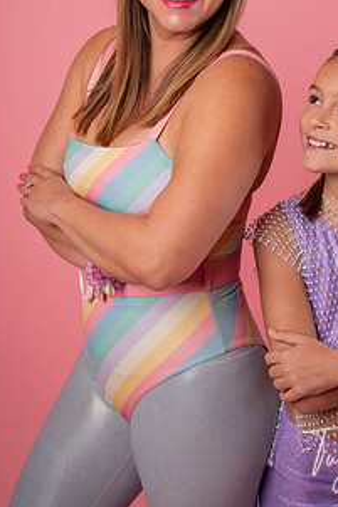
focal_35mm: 70
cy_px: 134
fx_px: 987
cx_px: 232
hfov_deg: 19.4
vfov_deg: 28.5
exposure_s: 1/100
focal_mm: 47
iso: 160
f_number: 5
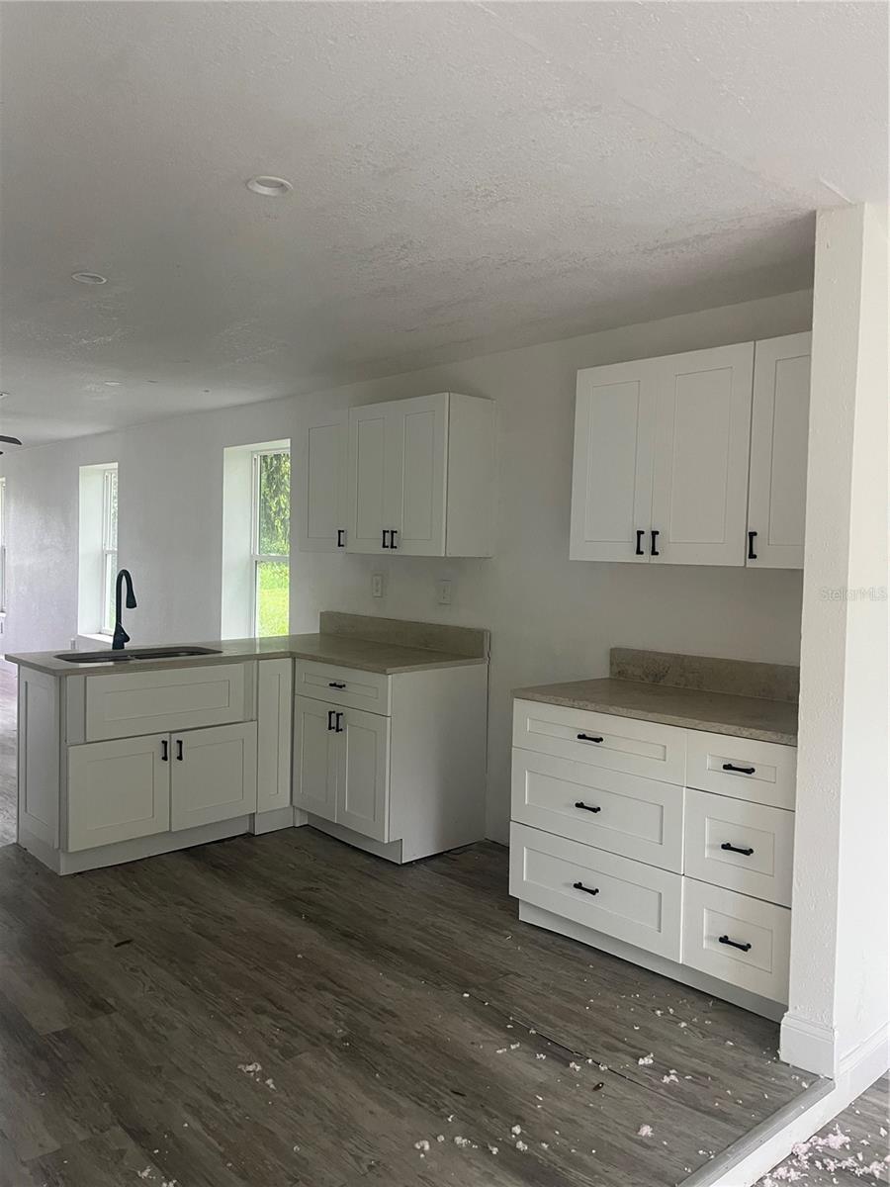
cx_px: 445
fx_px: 891
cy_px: 594
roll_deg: -2.8
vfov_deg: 67.3
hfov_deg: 53.1
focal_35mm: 26
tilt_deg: -2.0
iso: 320
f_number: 1.6
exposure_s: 1/60
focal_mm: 5.1
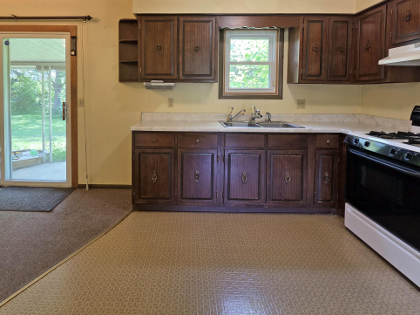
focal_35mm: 18
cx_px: 183
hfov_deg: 87.3
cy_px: 99
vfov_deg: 69.1
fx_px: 218
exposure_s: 1/60
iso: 250
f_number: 2.2
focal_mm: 2.2
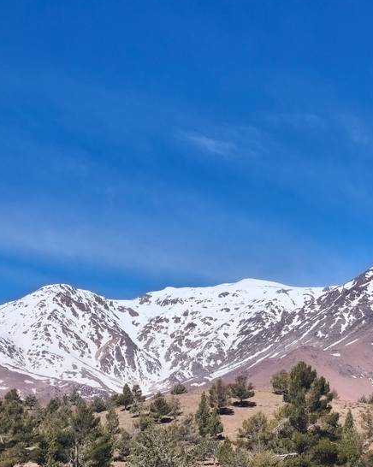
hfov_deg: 19.4
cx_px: 222
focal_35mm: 79
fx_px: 1091
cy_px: 304
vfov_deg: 24.1
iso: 50
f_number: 1.65
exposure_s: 1/2002
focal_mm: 6.18
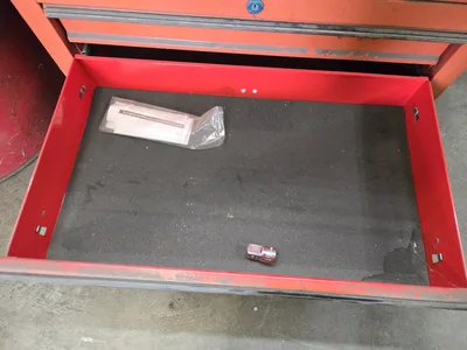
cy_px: 175
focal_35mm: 23
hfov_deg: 73.9
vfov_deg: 58.9
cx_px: 234
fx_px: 310
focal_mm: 5.4
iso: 800
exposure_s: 1/120
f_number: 1.8
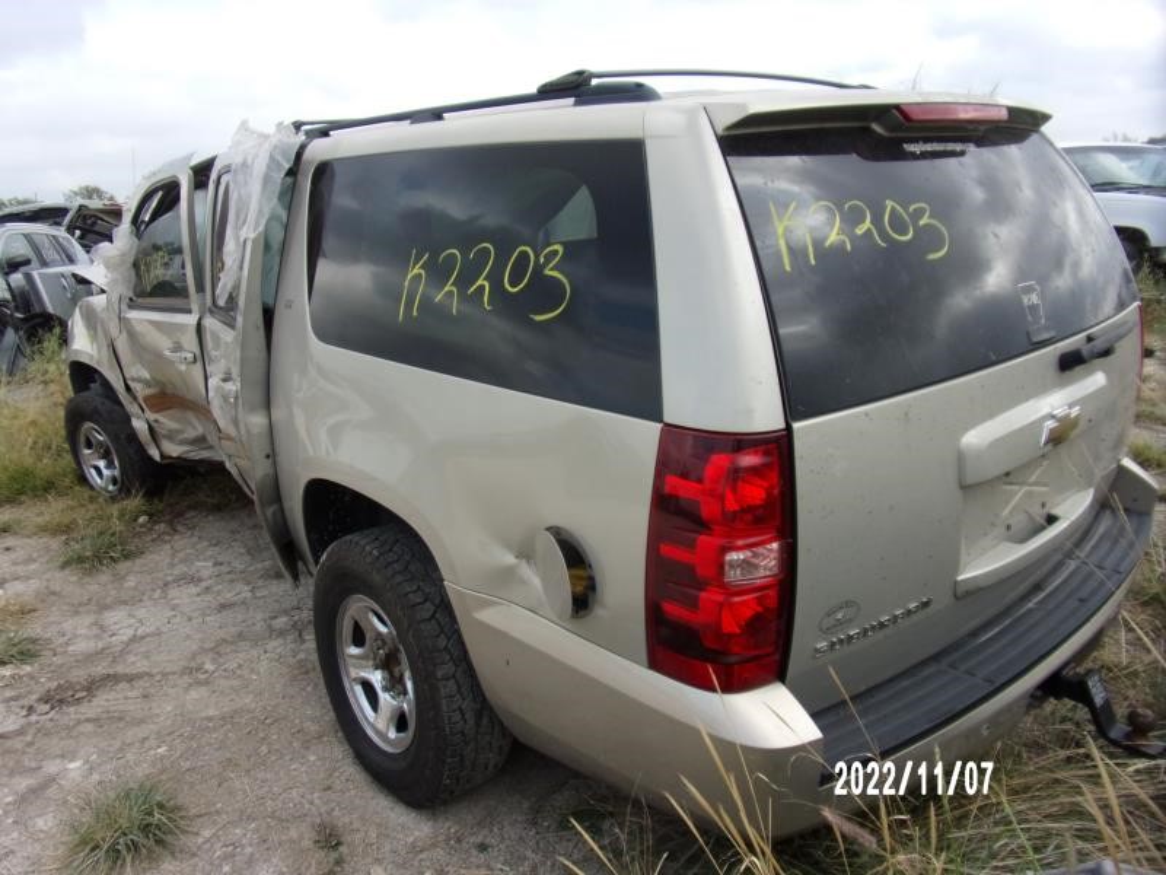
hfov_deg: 71.6
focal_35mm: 24
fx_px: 808
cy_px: 438
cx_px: 583
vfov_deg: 56.8
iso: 80
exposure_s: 1/480
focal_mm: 4.3
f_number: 3.3
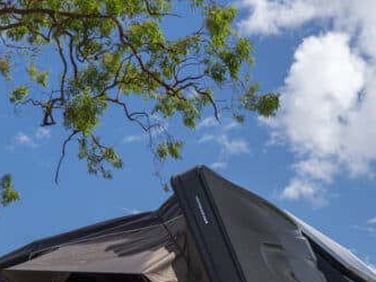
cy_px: 388
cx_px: 195
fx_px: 1402
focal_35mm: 129
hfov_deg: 15.3
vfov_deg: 11.2
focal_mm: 53.6
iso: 100
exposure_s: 1/60
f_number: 8
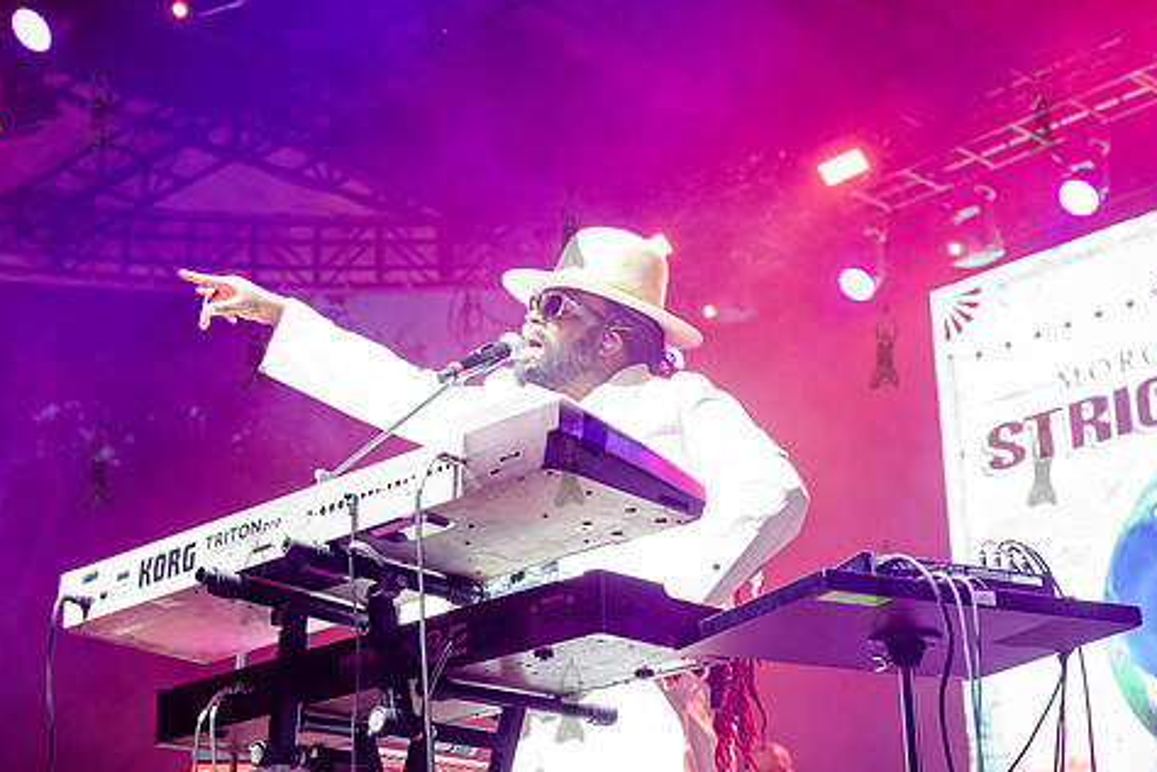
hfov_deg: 28.5
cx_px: 569
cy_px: 463
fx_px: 2282
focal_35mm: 71
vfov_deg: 19.2
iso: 3200
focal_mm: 58
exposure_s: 1/200
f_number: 4
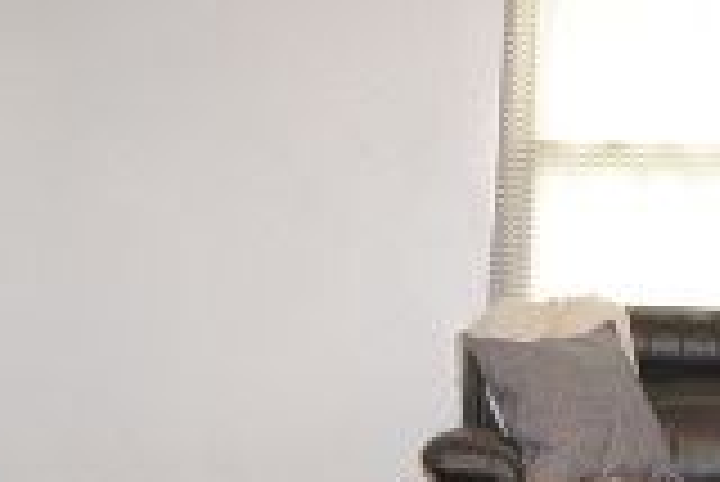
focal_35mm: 72
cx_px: 648
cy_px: 306
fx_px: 1441
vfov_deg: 18.9
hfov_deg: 27.1
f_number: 3.8
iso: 1800
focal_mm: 12
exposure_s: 1/60
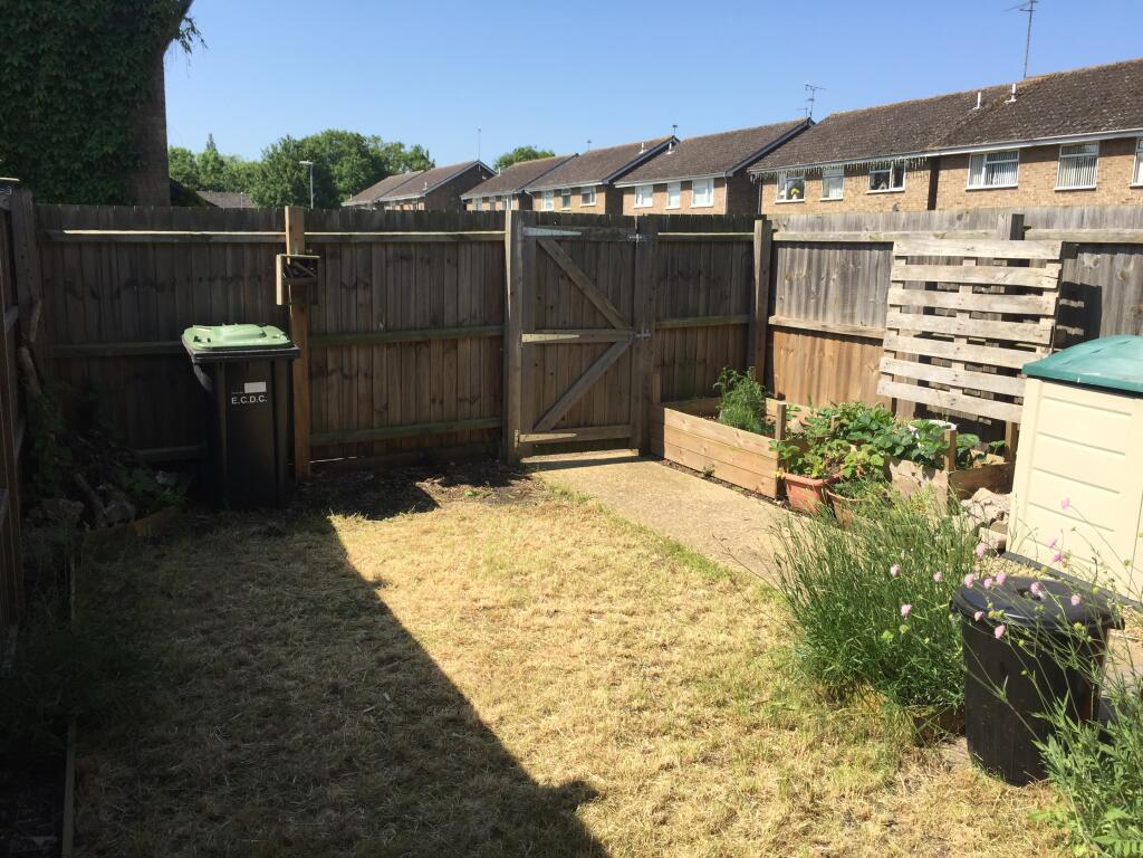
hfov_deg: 61.7
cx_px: 572
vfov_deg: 48.2
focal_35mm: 29
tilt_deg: -9.3
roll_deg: -2.7
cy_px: 429
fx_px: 958
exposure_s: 1/1364
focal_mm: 4.15
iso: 32
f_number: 2.2
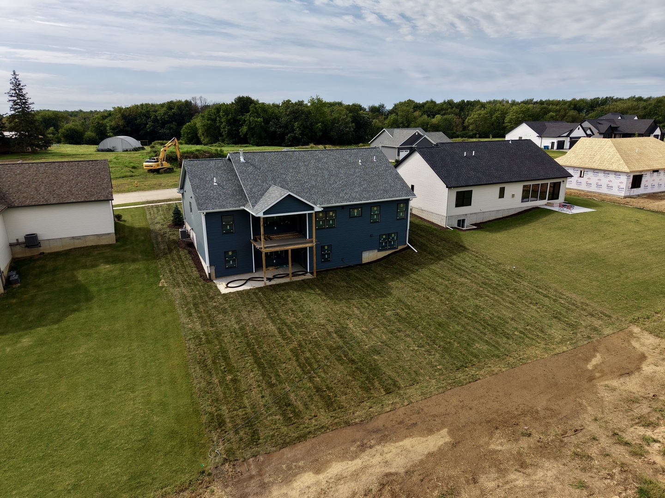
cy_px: 249
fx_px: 461
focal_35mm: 24
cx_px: 332
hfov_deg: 71.6
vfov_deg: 56.8
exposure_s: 1/160
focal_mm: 8.67
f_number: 1.8
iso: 160
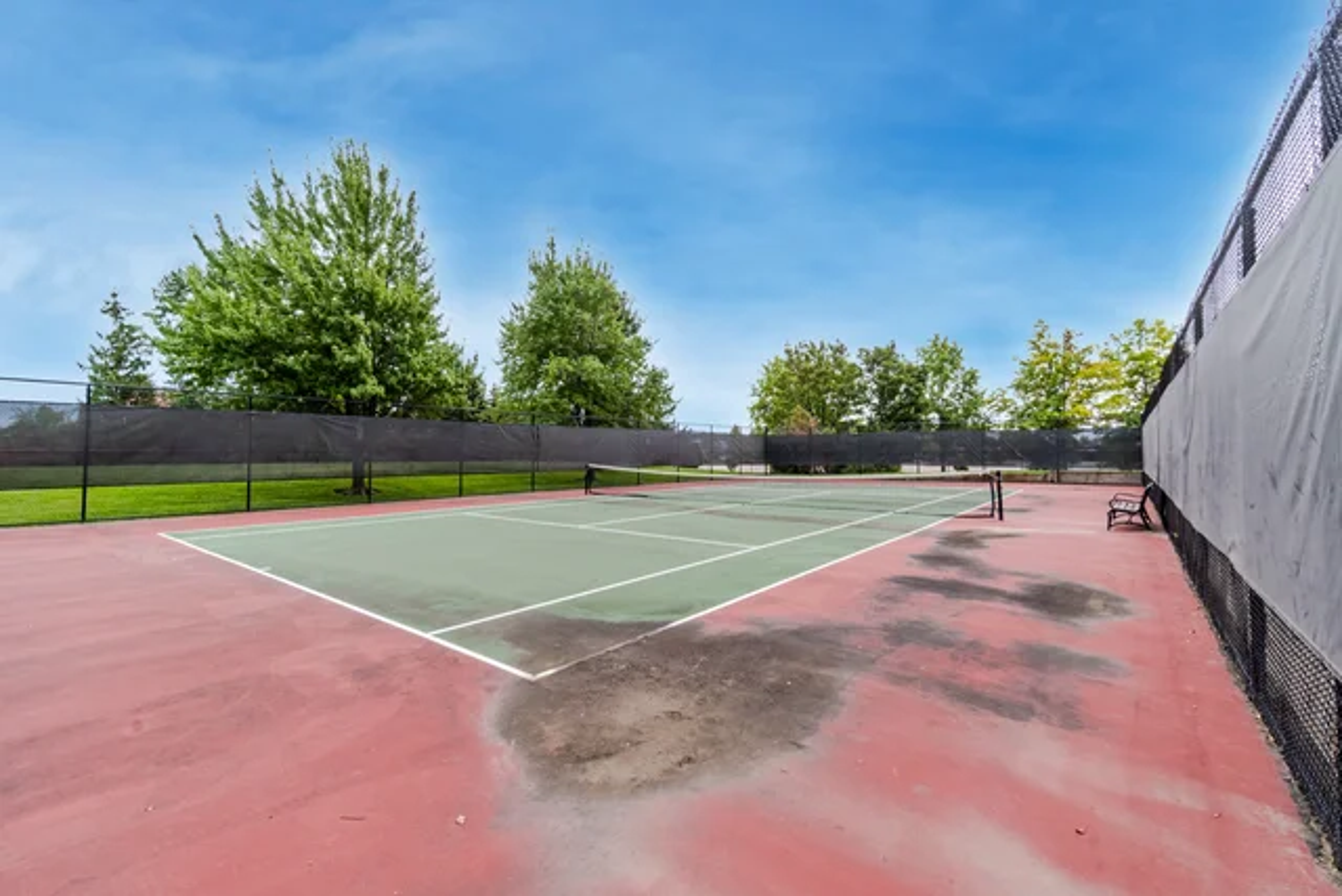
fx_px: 559
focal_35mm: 15
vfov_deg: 77.4
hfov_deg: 100.4
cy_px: 448
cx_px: 671
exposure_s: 1/50
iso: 100
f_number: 16
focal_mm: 10
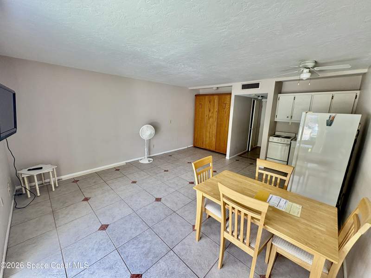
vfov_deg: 85.7
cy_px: 139
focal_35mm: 14
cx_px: 186
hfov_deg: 102.1
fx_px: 150
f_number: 2.2
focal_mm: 2.22
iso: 125
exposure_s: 1/99
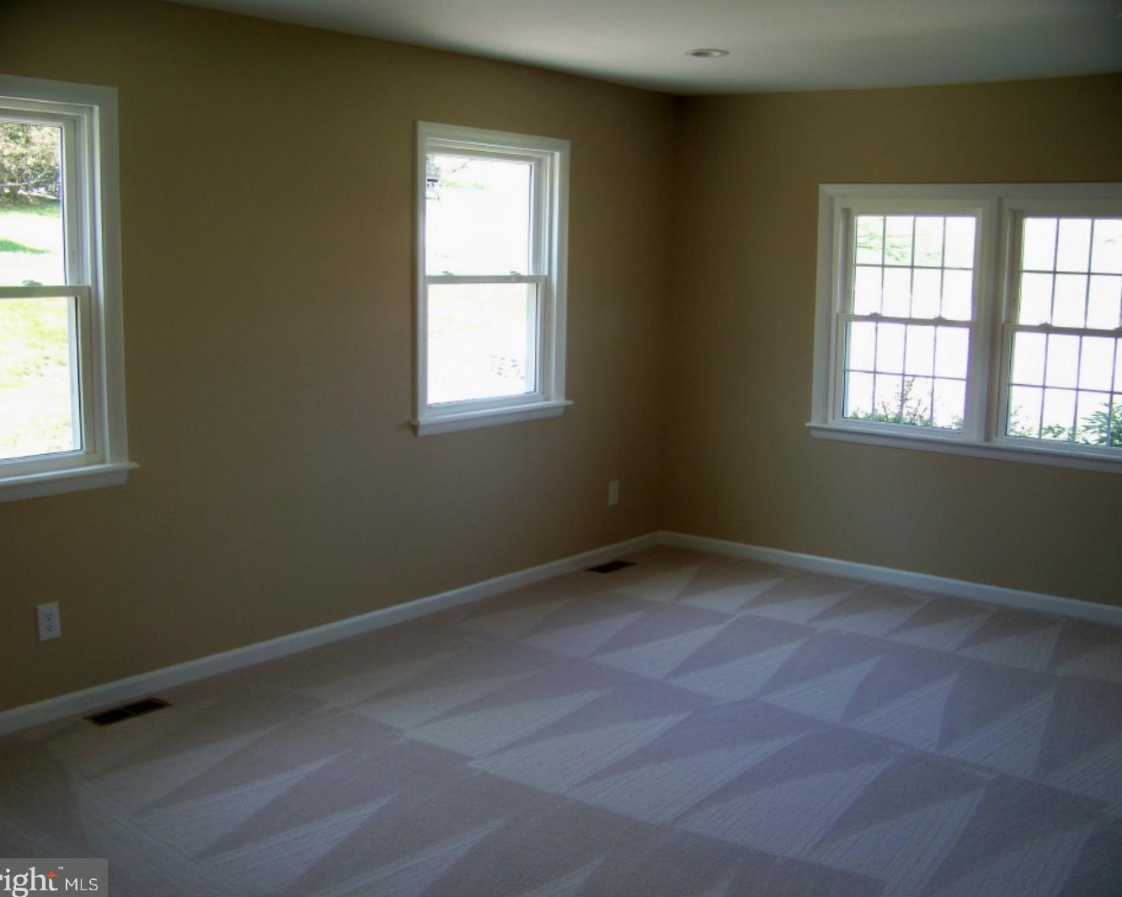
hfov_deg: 47.9
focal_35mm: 38
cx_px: 567
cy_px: 451
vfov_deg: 39.1
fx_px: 1262
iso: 68
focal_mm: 5.85
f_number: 2.8
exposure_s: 1/50
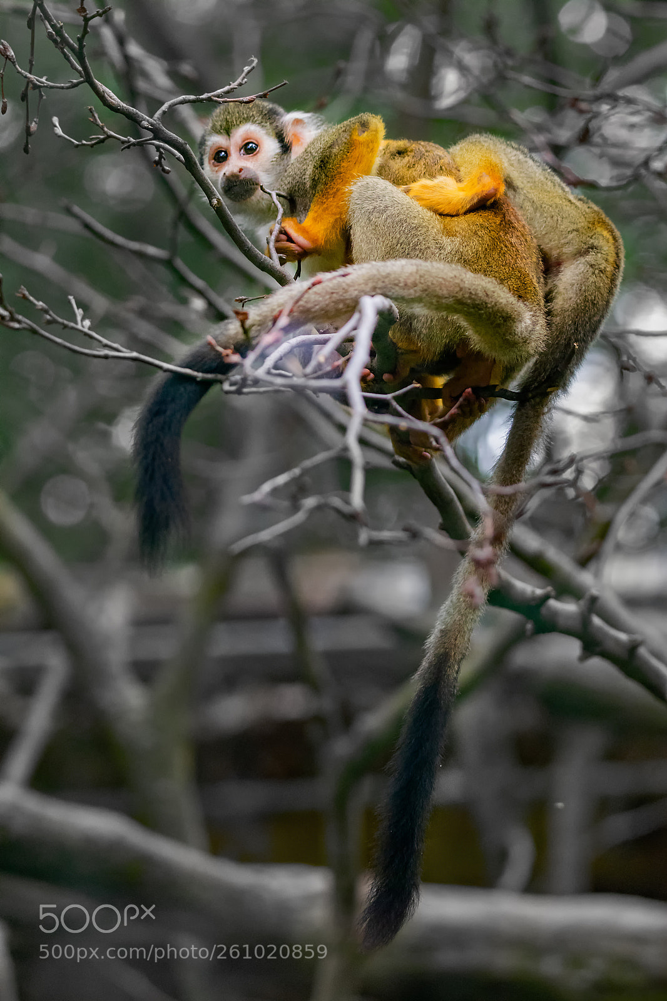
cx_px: 334
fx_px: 6255
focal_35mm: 225
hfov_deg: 6.1
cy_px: 500
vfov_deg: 9.2
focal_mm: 150
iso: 1250
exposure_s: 1/640
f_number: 5
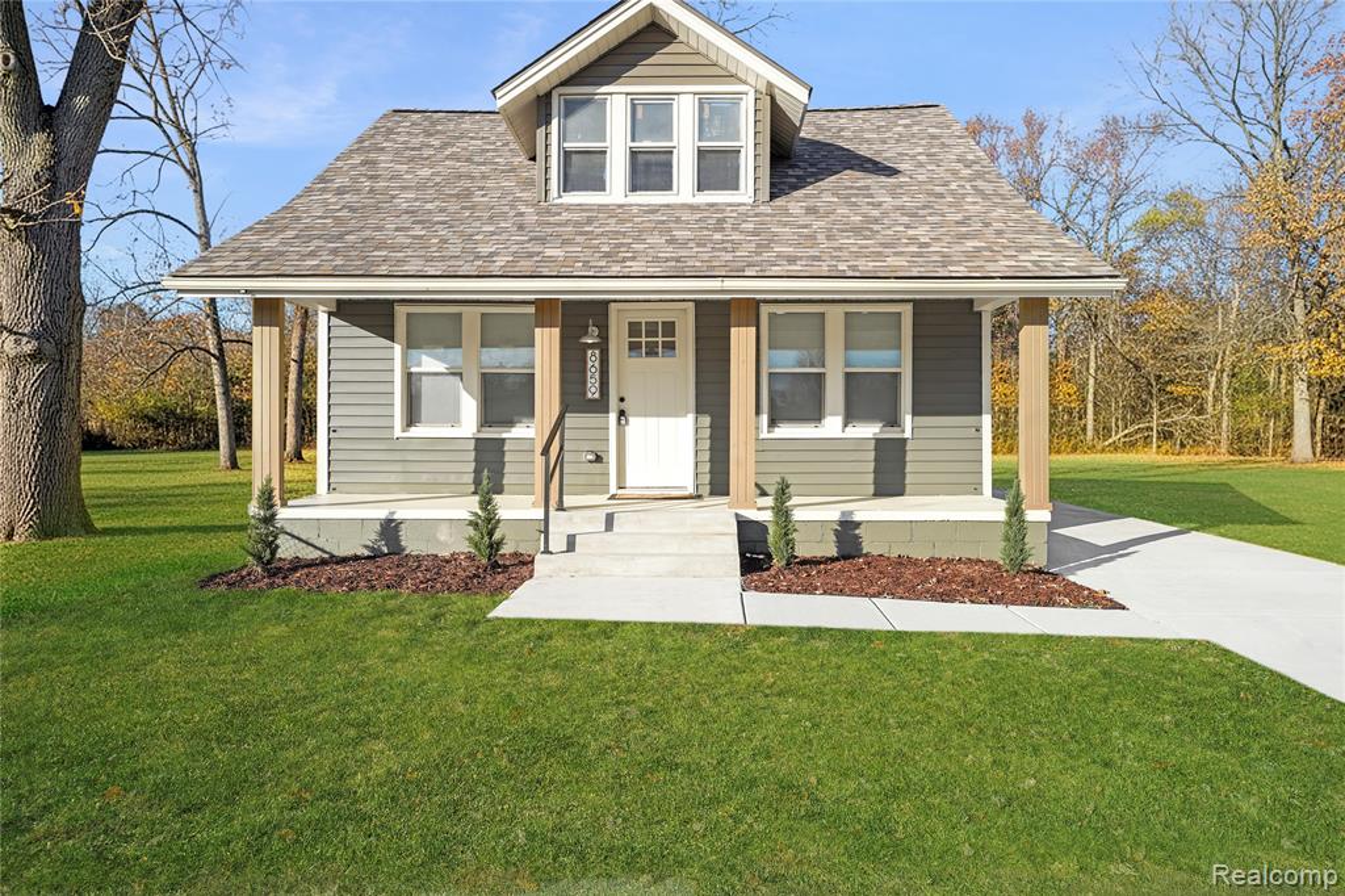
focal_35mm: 24
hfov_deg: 73.8
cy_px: 448
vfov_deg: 53.1
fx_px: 896
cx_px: 672
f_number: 11
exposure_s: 1/200
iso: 100
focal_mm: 24
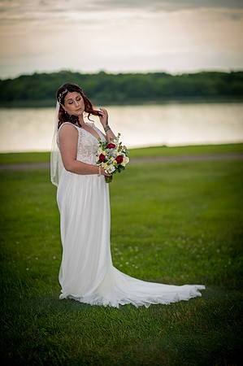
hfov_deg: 16.0
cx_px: 122
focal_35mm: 85
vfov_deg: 23.9
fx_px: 863
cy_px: 183
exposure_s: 1/1000
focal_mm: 85
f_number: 1.4
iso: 100
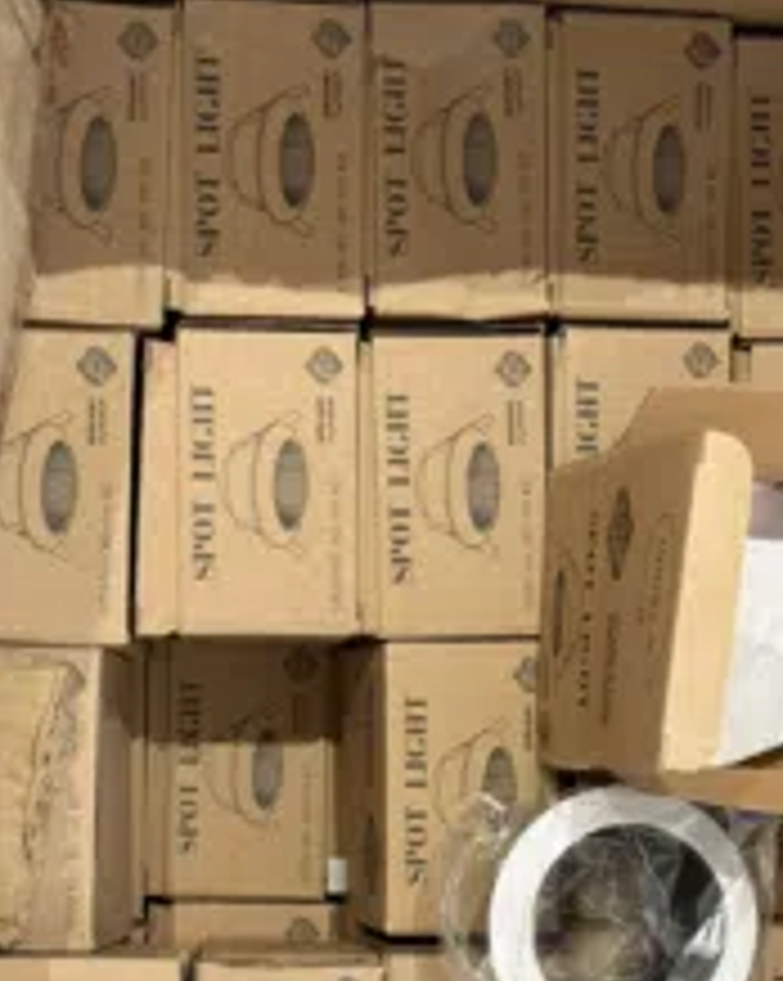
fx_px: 2495
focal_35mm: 86
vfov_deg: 21.9
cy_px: 824
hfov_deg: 17.8
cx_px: 490
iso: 250
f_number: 1.78
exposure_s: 1/42
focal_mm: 6.76
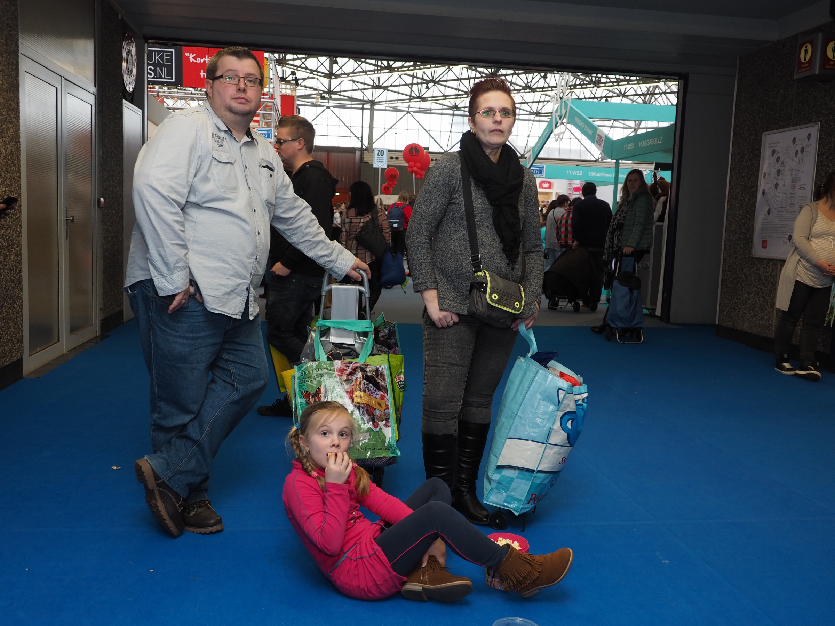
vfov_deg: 44.2
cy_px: 313
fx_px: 772
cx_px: 418
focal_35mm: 32
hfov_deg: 56.8
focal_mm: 16
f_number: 4.1
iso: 800
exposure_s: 1/125
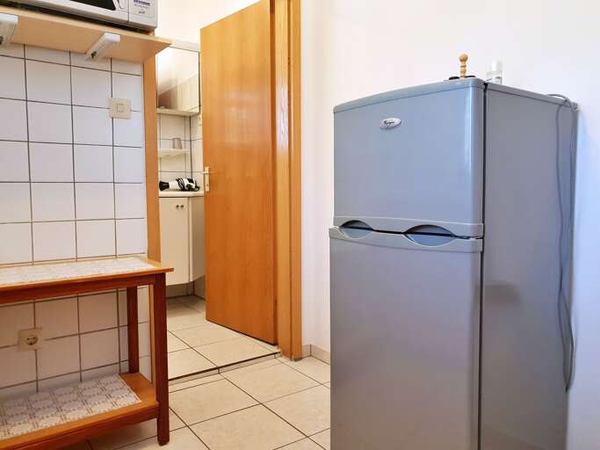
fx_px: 451
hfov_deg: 67.3
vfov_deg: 53.0
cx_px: 300
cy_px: 225
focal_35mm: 26
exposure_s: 1/50
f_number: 1.5
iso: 320
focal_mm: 4.3
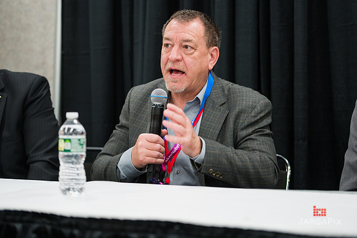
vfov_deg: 13.7
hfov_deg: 20.4
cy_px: 119
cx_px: 178
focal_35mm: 100
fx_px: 991
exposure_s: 1/320
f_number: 3.2
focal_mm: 100
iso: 1600
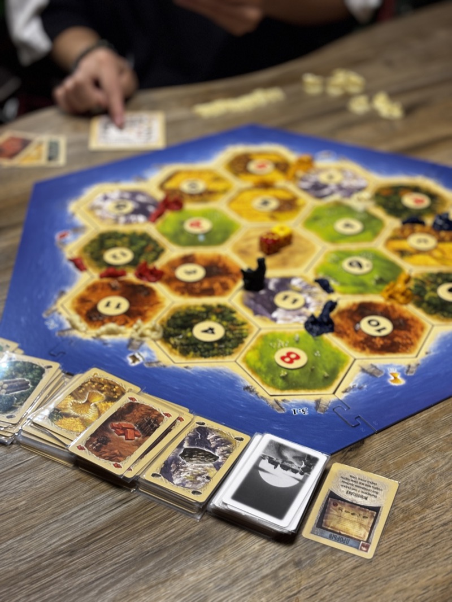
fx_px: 905
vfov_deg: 36.8
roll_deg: -1.3
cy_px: 301
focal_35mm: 52
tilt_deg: -35.1
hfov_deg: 28.0
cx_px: 226
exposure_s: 1/33
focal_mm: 5.96
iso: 160
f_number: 1.6
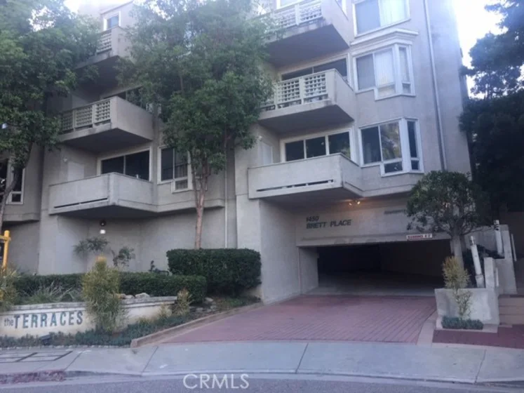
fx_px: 439
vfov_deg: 48.2
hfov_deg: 61.7
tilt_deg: +13.1
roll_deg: +1.7
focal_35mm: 29
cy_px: 196
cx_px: 262
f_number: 2.2
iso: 40
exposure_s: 1/120
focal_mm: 4.15
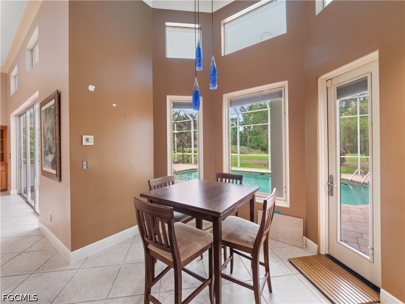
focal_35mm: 14
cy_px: 152
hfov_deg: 102.1
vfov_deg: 85.7
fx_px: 164
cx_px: 202
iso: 200
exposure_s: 1/3
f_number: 7.1
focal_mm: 7
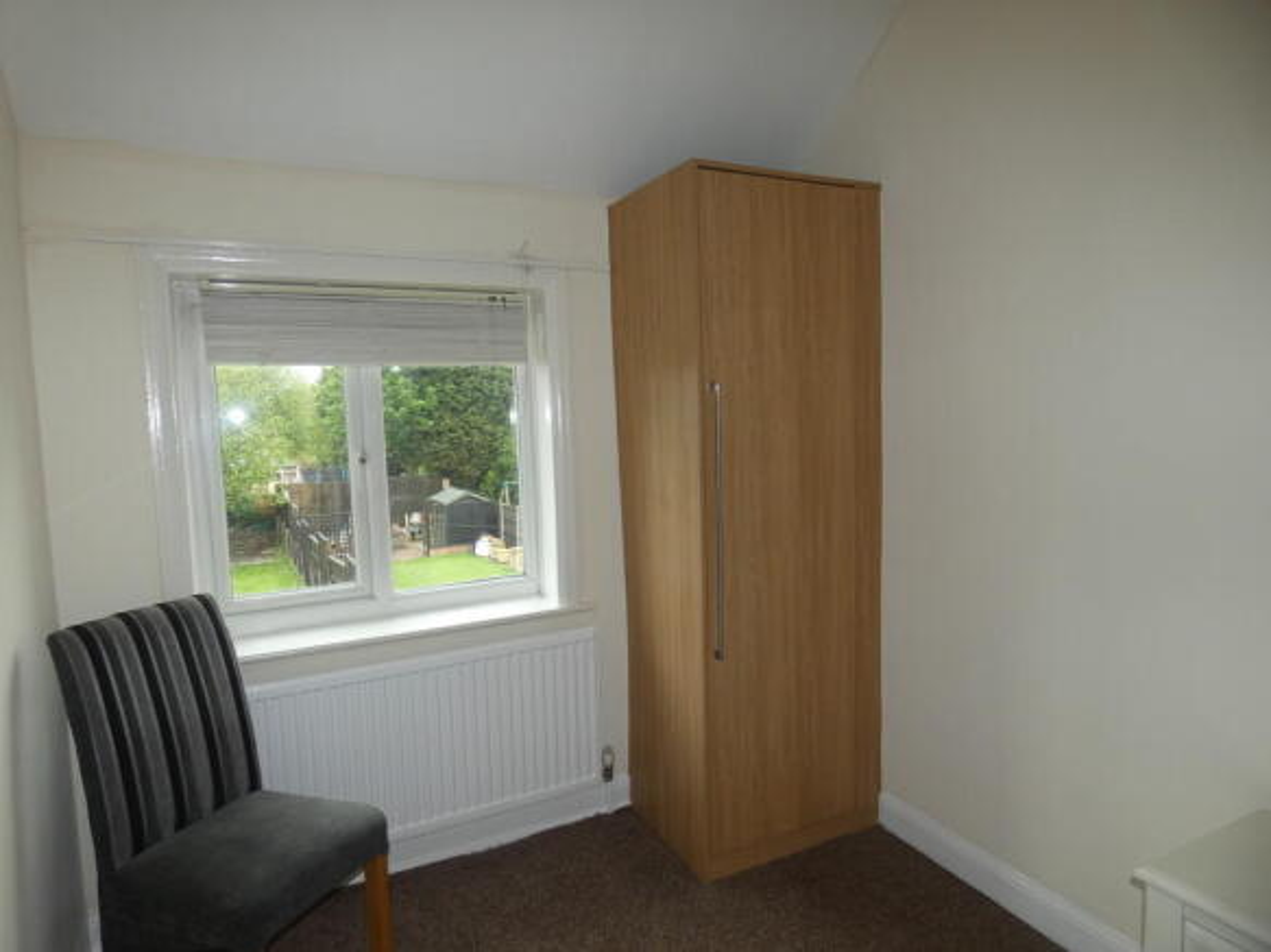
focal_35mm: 20
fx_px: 734
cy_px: 476
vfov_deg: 66.0
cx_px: 636
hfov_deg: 81.8
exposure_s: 1/60
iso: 80
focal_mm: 3.6
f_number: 2.8
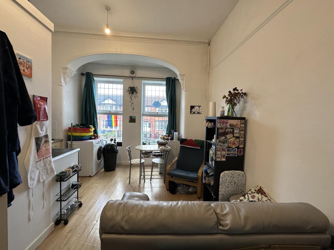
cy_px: 125
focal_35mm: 14
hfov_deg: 102.1
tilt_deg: -2.0
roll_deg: -1.5
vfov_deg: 85.7
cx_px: 167
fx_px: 135
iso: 100
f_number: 2.2
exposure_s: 1/100
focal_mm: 2.22
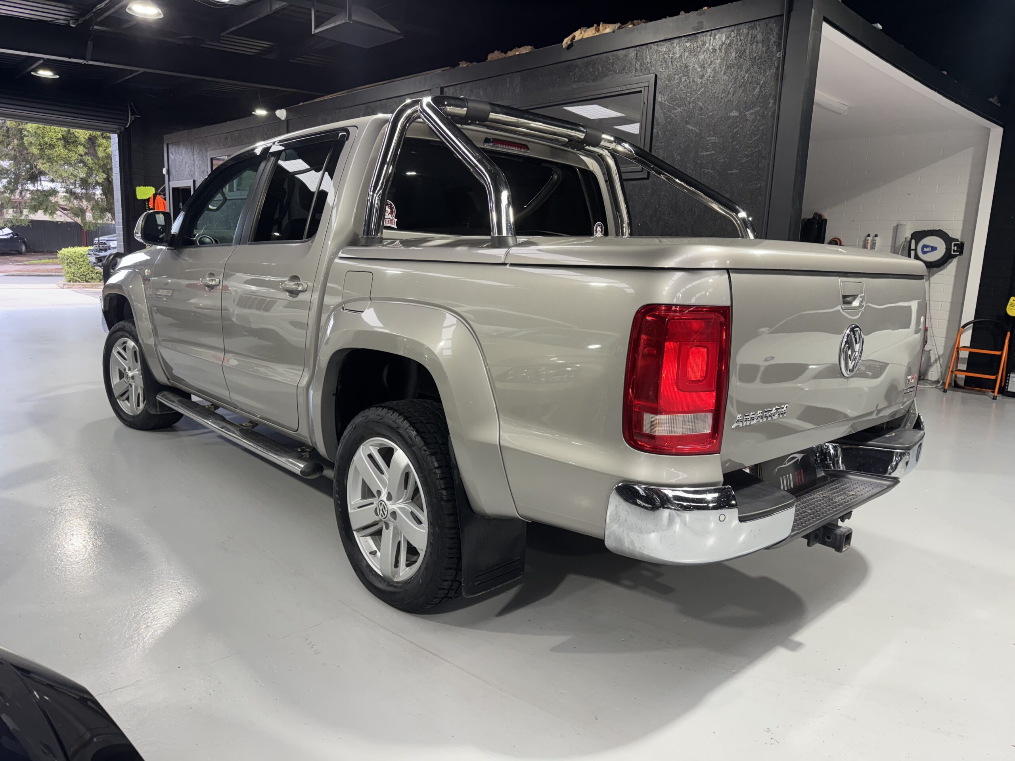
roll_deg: -2.6
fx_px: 704
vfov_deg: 56.8
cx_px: 508
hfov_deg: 71.6
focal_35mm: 24
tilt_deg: -9.8
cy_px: 380
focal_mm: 6.76
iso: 100
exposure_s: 1/100
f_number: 1.78
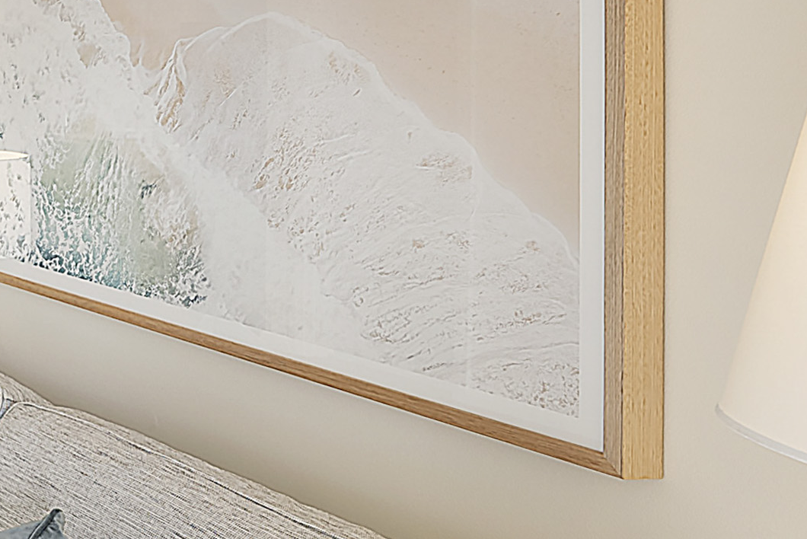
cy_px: 70
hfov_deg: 21.7
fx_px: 1077
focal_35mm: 48
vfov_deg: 27.3
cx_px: -687
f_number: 10
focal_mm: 12
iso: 250
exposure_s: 1/15
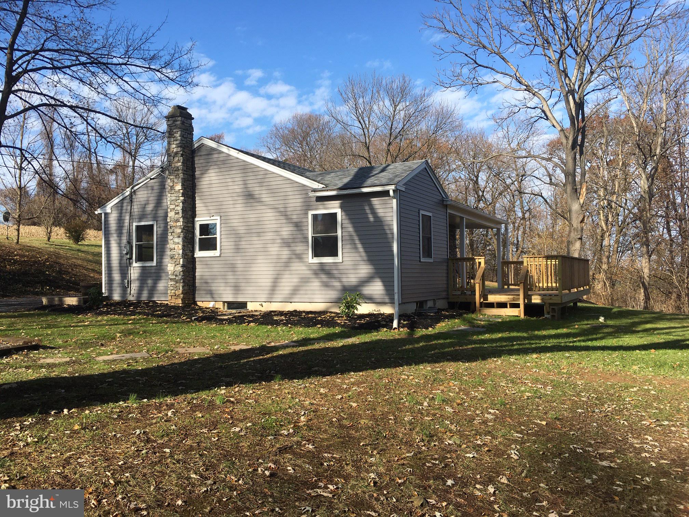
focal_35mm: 29
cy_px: 258
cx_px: 344
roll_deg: -0.2
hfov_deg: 61.7
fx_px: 577
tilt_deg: +2.0
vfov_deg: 48.2
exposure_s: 1/938
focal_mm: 4.15
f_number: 2.2
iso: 25
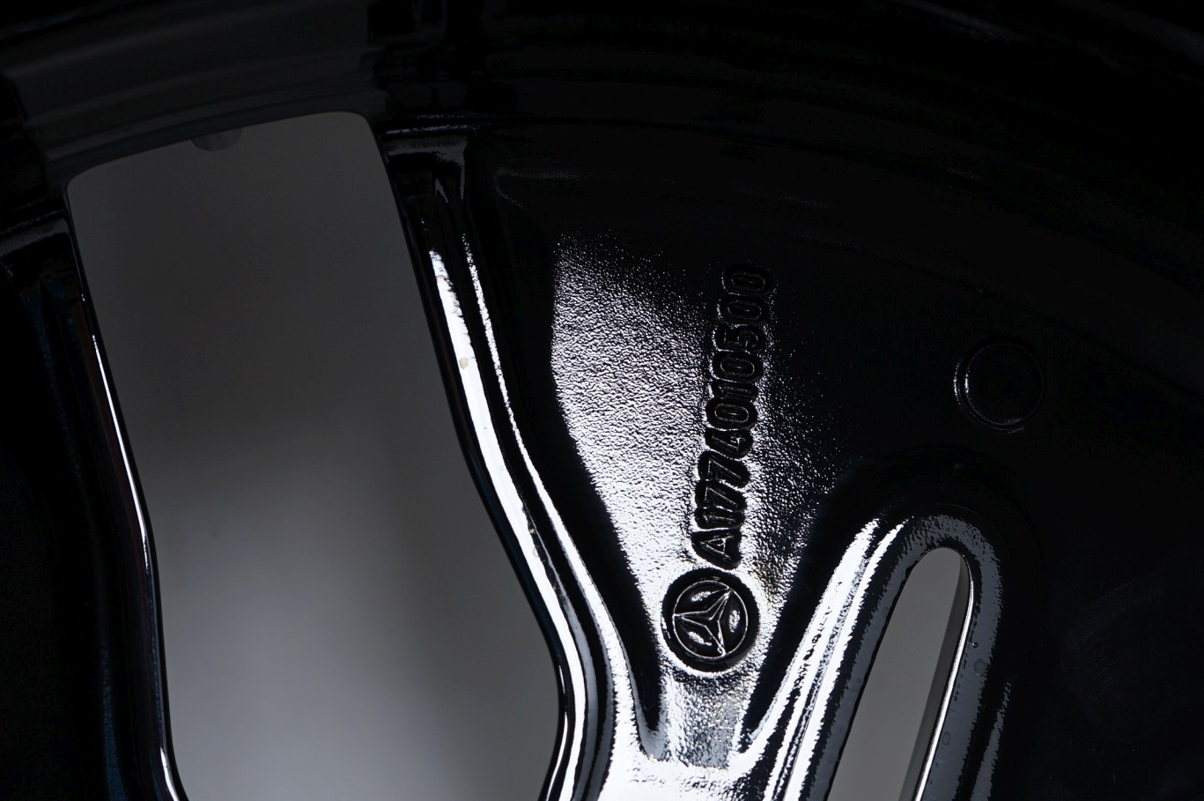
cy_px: 422
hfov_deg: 33.8
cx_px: 765
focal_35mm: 59
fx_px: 1972
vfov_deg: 23.0
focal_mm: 42
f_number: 7.1
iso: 250
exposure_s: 1/125
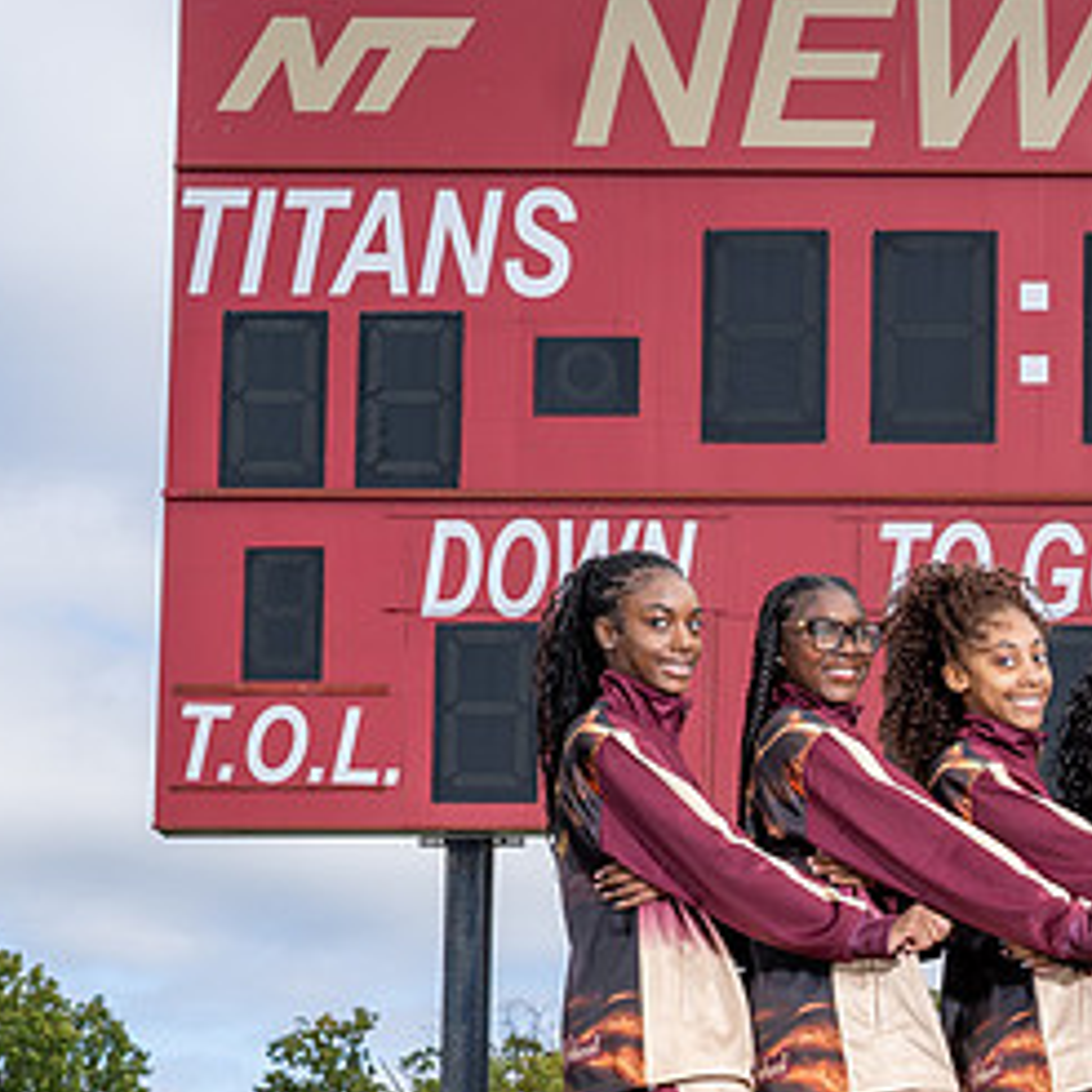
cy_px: 1079
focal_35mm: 113
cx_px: 1389
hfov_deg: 14.8
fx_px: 4033
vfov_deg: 15.2
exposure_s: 1/200
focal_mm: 32.5
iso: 80
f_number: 7.1
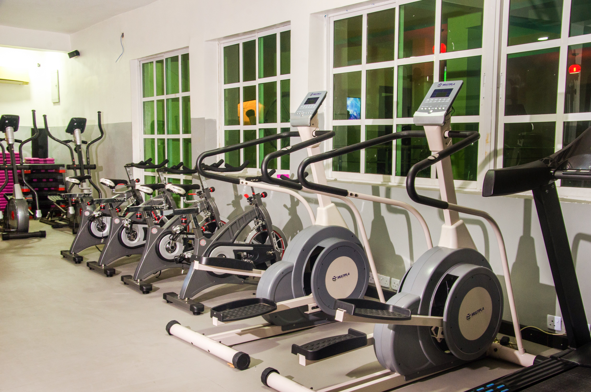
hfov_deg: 49.6
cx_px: 296
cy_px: 196
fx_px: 639
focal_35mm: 39
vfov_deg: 34.1
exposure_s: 1/2.5
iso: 640
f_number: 10
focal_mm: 26
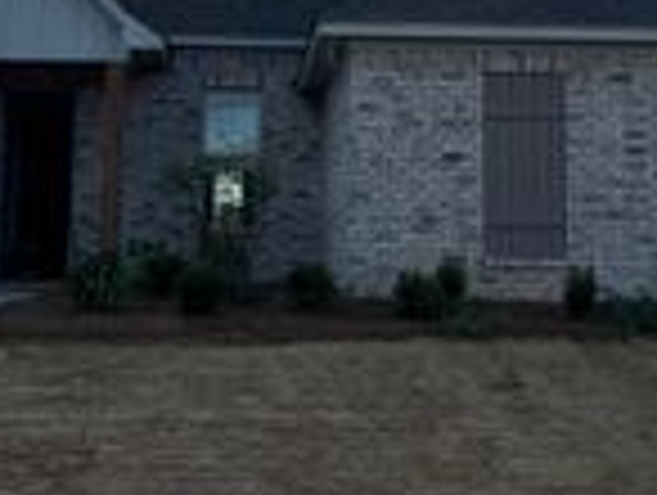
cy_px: 29
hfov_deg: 23.8
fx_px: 1559
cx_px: 378
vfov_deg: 17.7
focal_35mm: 82
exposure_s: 1/9009
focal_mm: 6.76
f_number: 1.78
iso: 80
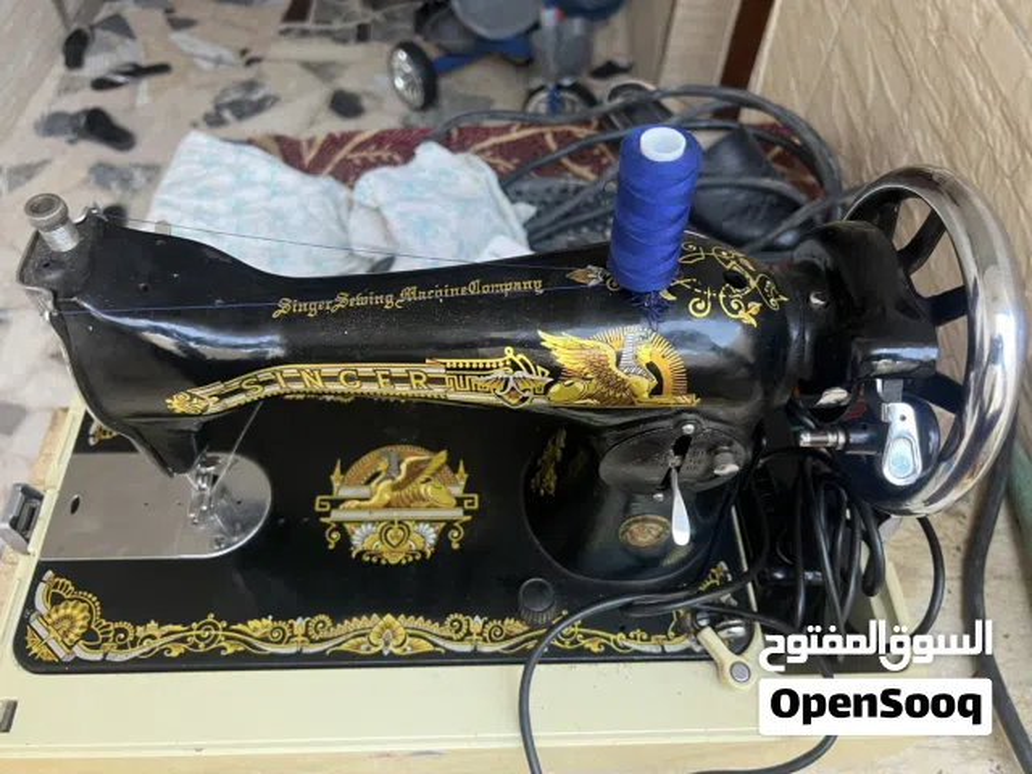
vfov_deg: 53.1
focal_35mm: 26
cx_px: 516
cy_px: 387
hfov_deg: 67.3
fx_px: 775
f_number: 1.5
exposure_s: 1/60
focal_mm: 5.7
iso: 160
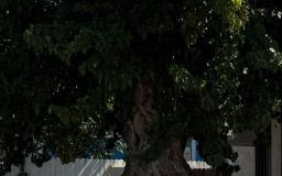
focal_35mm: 149
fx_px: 1145
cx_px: 535
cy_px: 230
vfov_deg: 8.7
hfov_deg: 12.6
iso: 80
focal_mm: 6.76
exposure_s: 1/4975
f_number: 1.78
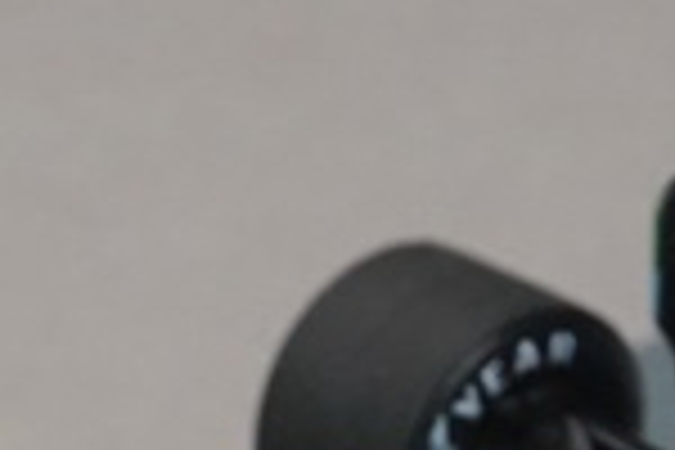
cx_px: 72
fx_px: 5383
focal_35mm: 287
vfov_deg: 4.7
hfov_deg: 7.2
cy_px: 947
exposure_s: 1/20
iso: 3200
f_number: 13
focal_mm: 45
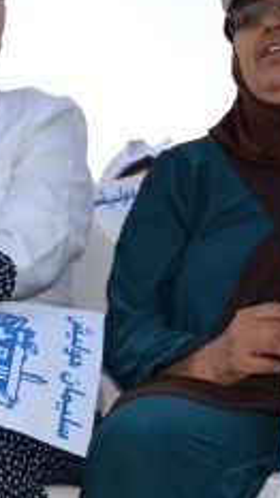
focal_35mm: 138
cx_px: -137
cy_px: 255
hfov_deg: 8.6
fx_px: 1822
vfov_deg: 15.6
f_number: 4.5
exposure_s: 1/125
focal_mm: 32
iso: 100
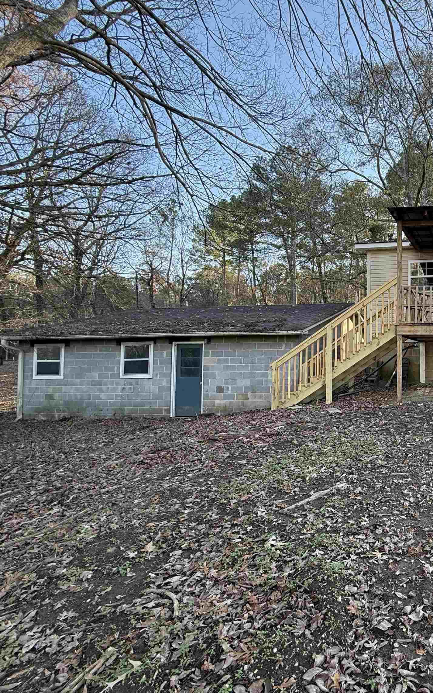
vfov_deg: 85.1
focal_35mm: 20
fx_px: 378
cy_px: 348
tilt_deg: +3.3
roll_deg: -0.5
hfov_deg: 49.8
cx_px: 423
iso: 64
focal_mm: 2.22
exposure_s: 1/119
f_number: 2.2
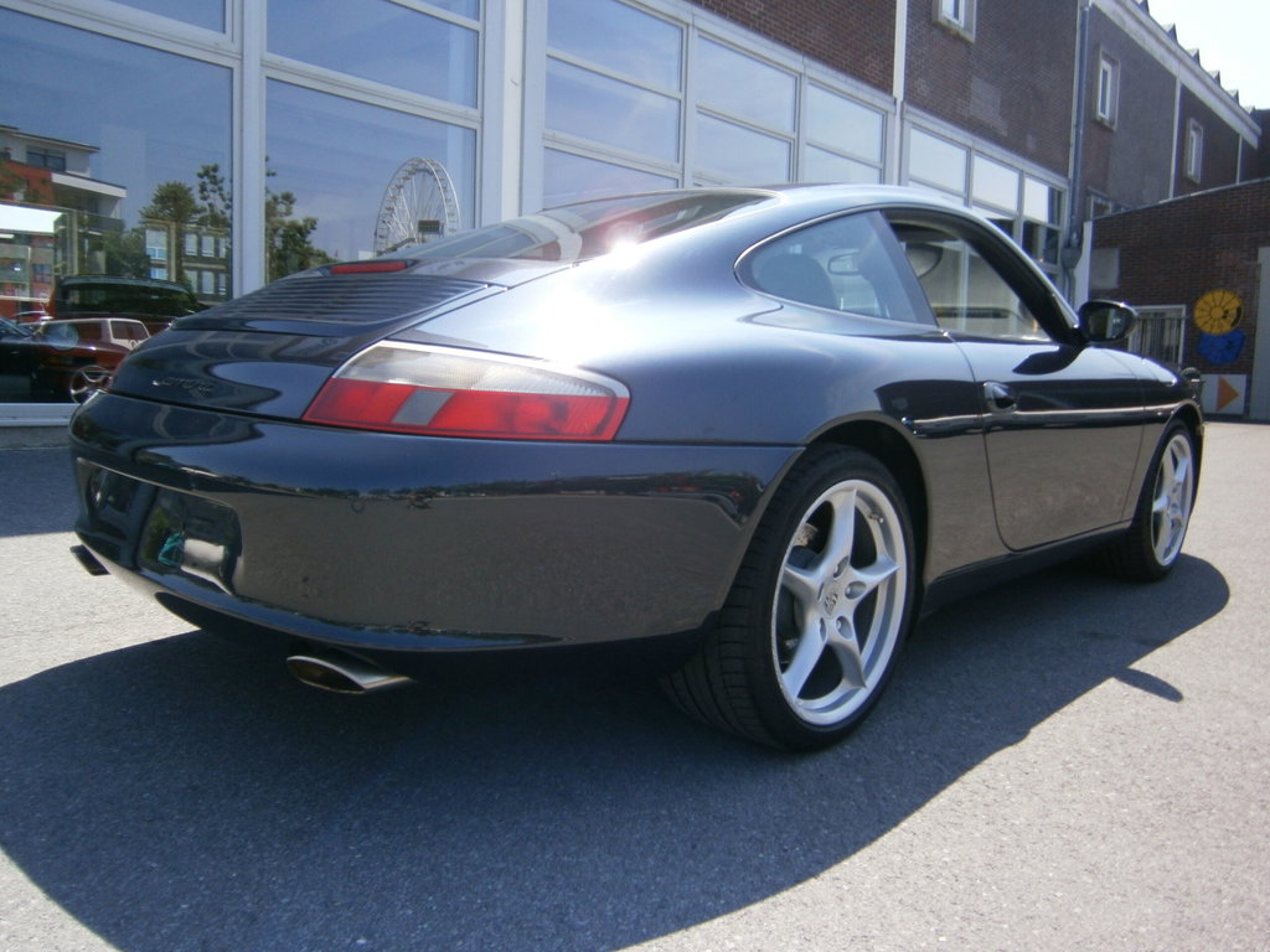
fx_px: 954
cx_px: 635
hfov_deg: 67.3
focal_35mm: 26
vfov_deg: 53.1
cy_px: 476
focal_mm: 4.7
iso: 80
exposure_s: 1/400
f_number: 2.8
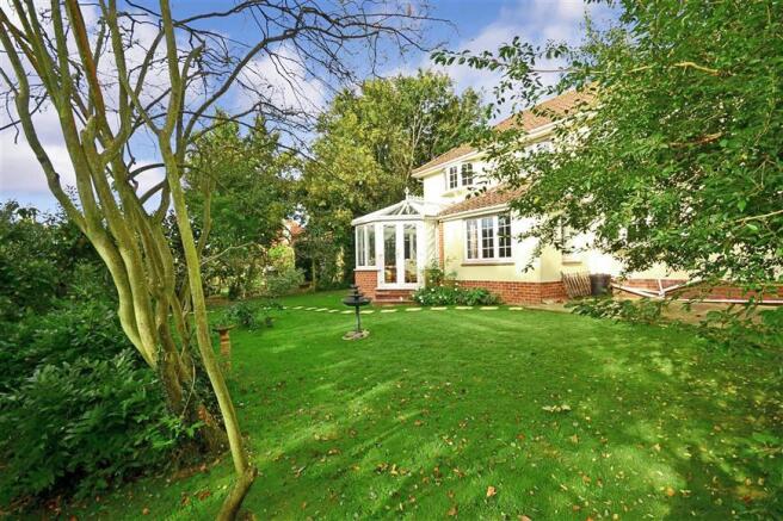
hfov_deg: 100.4
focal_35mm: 15
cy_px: 260
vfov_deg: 77.3
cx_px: 392
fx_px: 326
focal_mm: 10
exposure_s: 1/200
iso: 200
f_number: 9
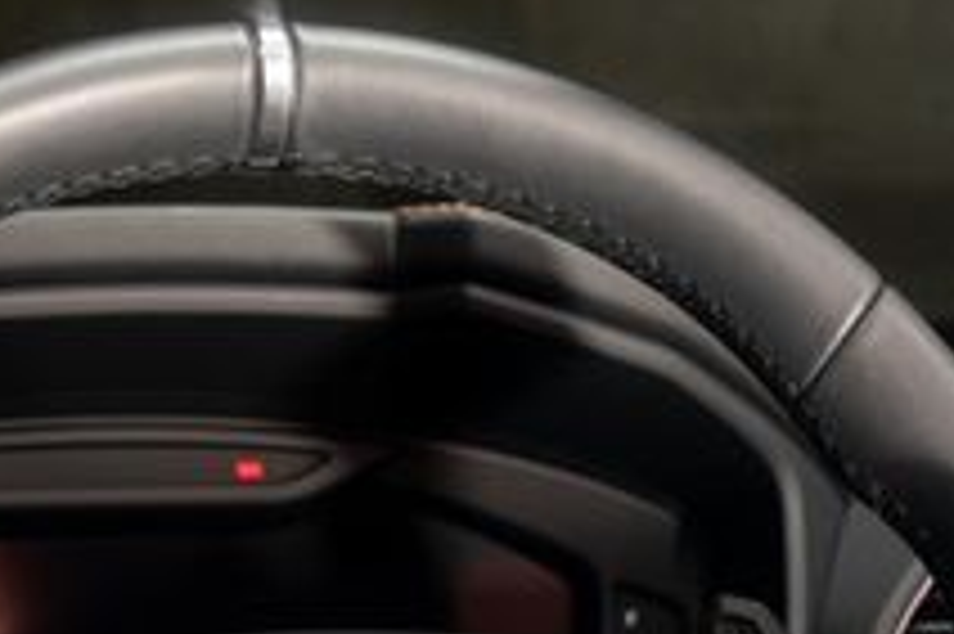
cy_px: 875
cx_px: 410
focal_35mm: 142
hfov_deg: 14.5
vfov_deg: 9.4
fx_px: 3760
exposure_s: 1/50
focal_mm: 47
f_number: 6.3
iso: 400
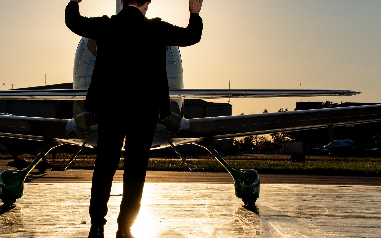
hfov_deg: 16.8
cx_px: 125
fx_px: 1288
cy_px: 89
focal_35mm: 124
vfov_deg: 10.6
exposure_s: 1/800
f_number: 11
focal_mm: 85
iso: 100
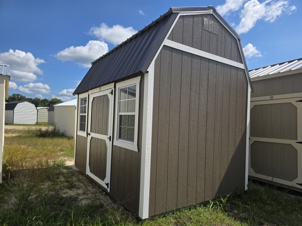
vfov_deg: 58.9
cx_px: 151
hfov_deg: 73.9
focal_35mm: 23
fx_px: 201
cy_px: 113
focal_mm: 6.3
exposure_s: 1/6355
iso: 80
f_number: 1.7
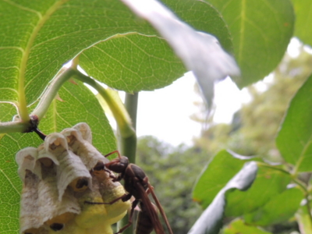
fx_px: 433
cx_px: 153
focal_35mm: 48
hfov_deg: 39.7
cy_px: 190
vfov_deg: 29.5
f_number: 3
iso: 100
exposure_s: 1/80
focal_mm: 4.3
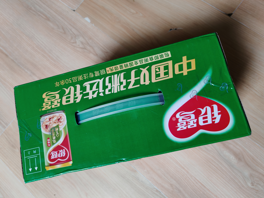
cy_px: 99
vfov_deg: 51.4
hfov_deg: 65.3
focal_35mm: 27
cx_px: 132
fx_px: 206
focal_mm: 5.52
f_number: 1.95
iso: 500
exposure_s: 1/100
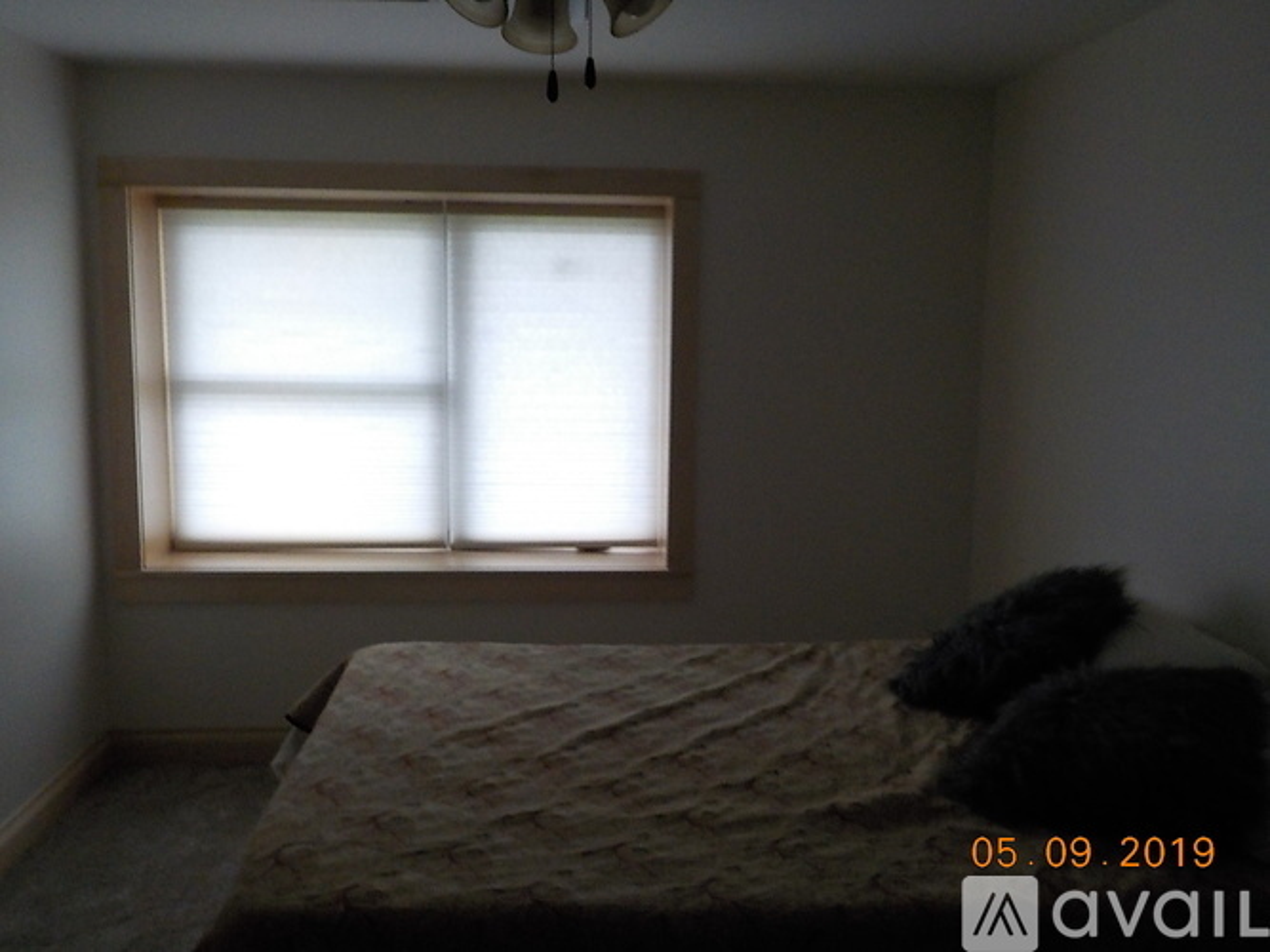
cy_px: 476
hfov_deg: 60.0
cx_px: 635
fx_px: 1100
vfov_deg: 46.8
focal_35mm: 30
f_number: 3.3
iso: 360
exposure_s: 1/30
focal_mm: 4.1
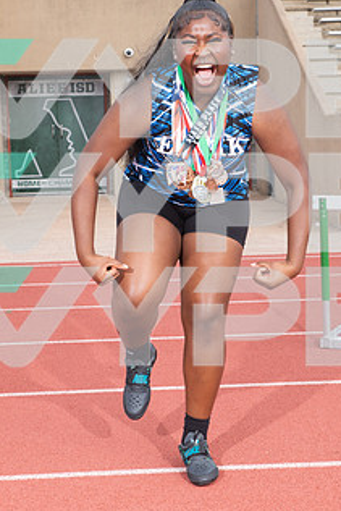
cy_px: 204
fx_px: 1050
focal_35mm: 74
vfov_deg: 27.3
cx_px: 178
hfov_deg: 18.4
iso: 160
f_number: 8
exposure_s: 1/250
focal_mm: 52
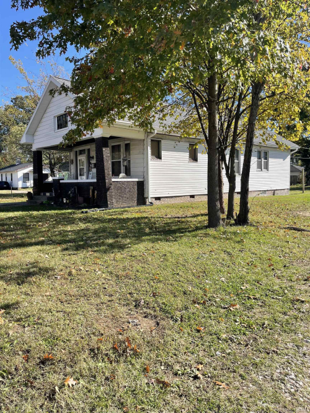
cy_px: 206
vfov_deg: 69.4
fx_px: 299
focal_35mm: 25
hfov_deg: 54.9
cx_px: 155
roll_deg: +2.4
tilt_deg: -4.6
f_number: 1.6
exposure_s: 1/1439
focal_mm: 5.1
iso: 32
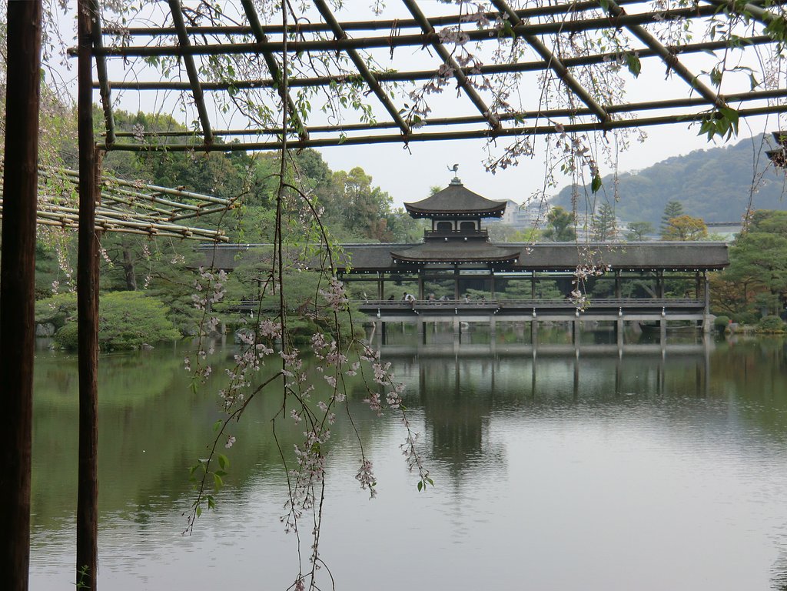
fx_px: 1478
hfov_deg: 29.8
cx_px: 394
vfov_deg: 22.6
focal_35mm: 65
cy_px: 296
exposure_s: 1/200
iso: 64
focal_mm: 11.6
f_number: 4.4
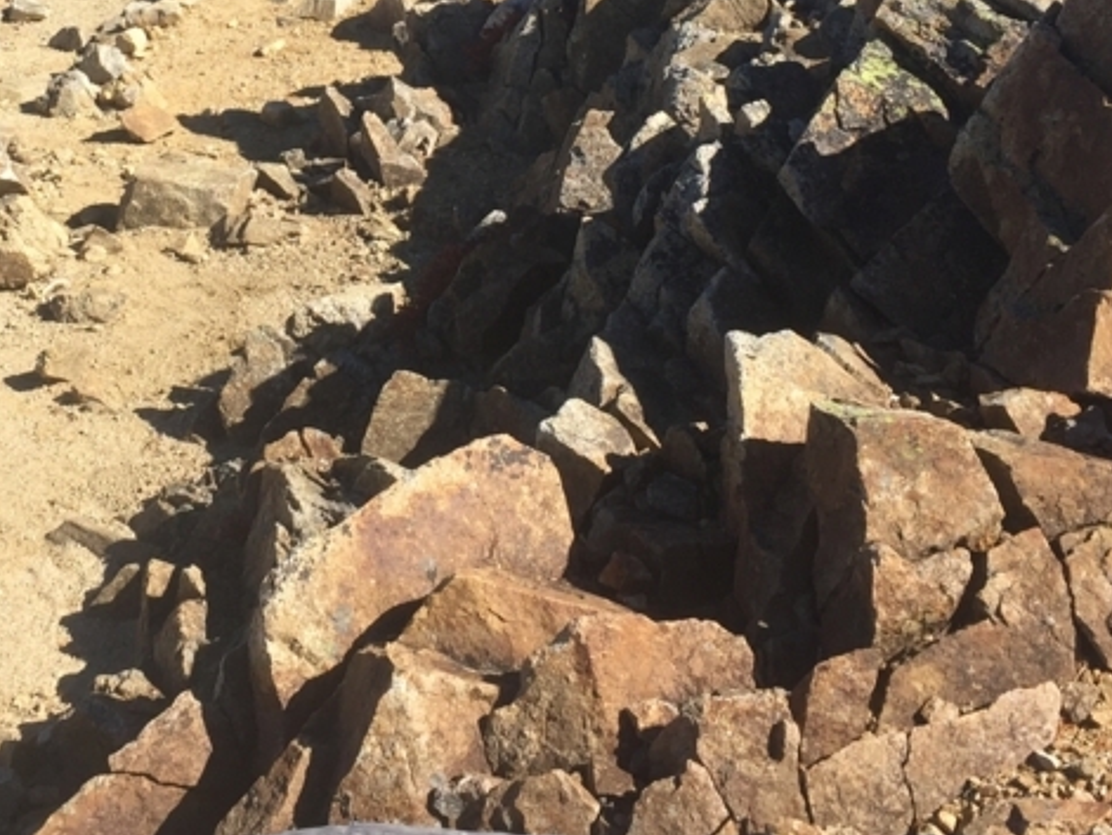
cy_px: 28
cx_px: 290
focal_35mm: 63
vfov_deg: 22.5
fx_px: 2025
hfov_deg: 30.2
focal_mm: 4.15
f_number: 2.2
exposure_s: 1/1721
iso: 32
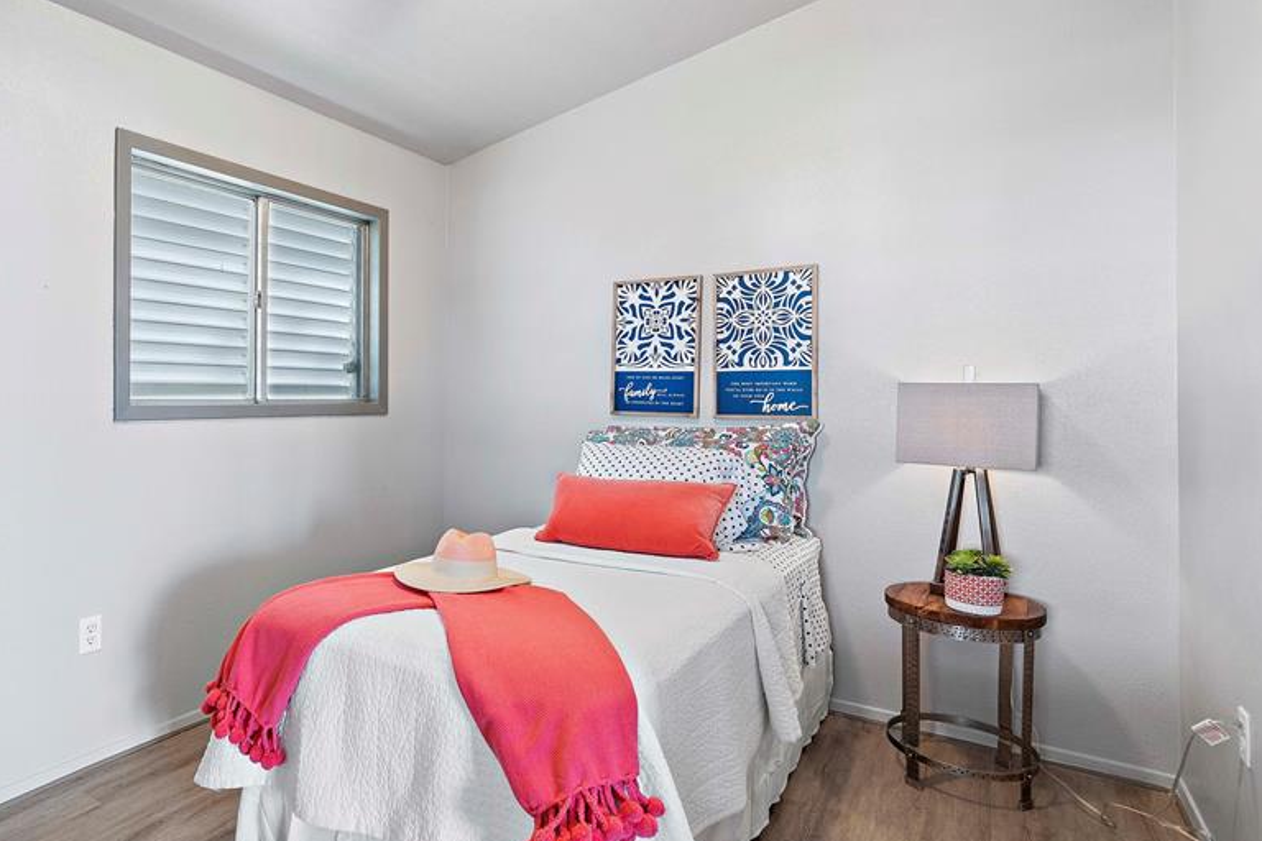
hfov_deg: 83.0
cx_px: 509
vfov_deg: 61.9
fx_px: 701
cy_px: 401
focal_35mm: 20
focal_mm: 15
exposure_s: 1/1.25
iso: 640
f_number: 8
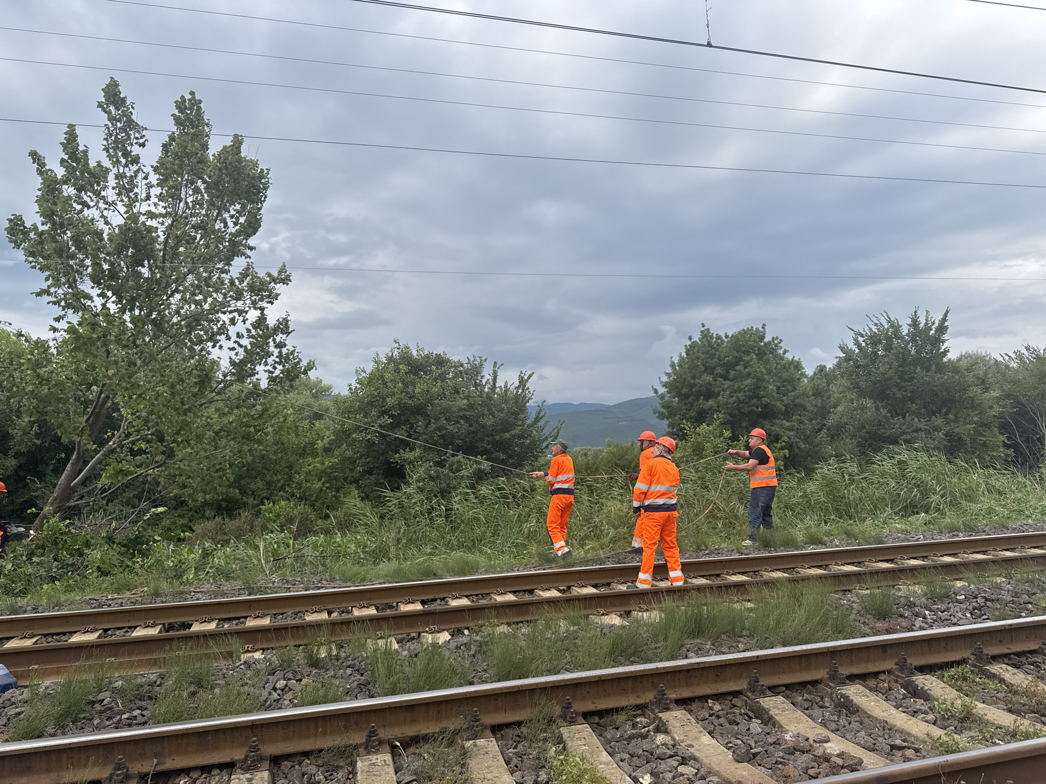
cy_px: 392
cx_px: 523
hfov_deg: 71.6
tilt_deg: +7.8
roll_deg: +2.7
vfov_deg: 56.8
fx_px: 725
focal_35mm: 24
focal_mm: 6.76
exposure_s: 1/2710
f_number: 1.78
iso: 80
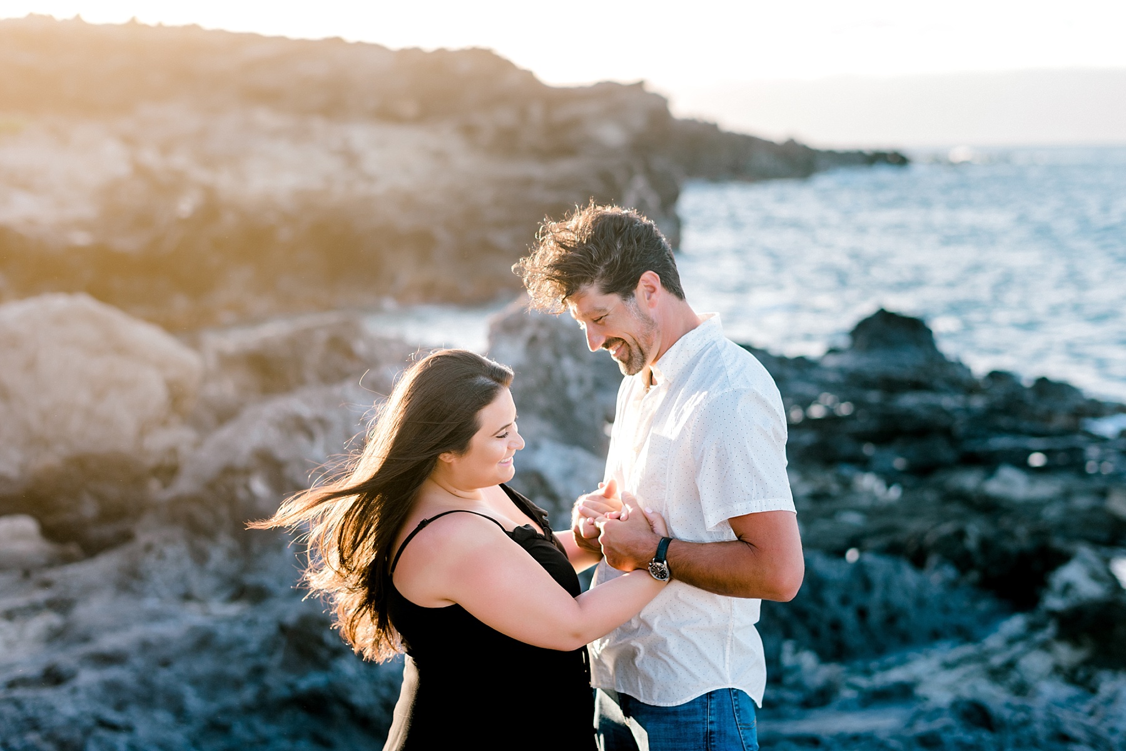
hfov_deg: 34.5
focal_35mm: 58
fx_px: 1814
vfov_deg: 23.4
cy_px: 376
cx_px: 563
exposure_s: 1/800
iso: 200
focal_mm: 58
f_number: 2.2
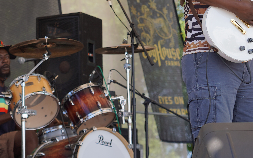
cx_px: 110
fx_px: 1158
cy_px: -18
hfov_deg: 12.5
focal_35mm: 168
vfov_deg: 7.8
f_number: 4.5
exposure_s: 1/320
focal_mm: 71
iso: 100
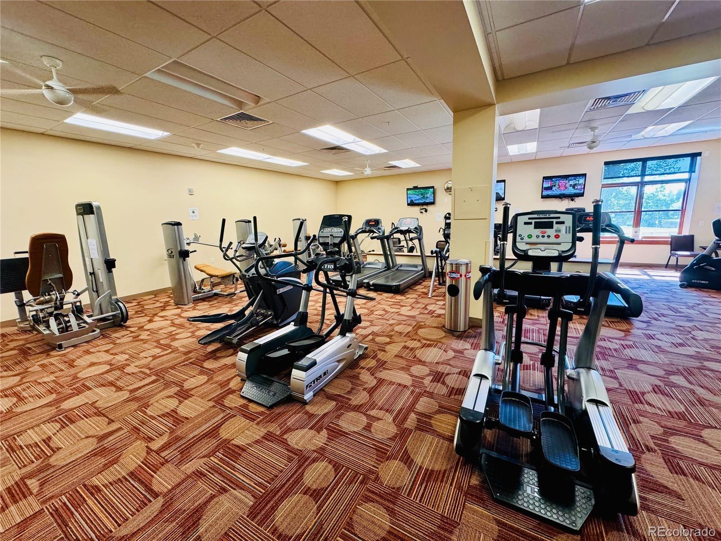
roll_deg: +1.9
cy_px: 270
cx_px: 360
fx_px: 292
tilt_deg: -11.6
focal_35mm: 14
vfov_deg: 85.7
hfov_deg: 102.1
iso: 320
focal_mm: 2.22
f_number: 2.2
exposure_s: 1/60
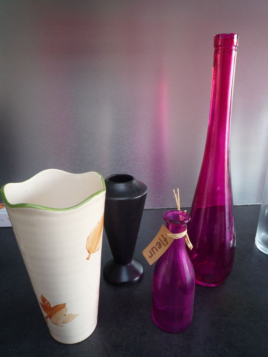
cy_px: 178
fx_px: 258
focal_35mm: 25
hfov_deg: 54.9
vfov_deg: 69.4
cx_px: 134
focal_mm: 4.4
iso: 160
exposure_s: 1/30
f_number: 2.8
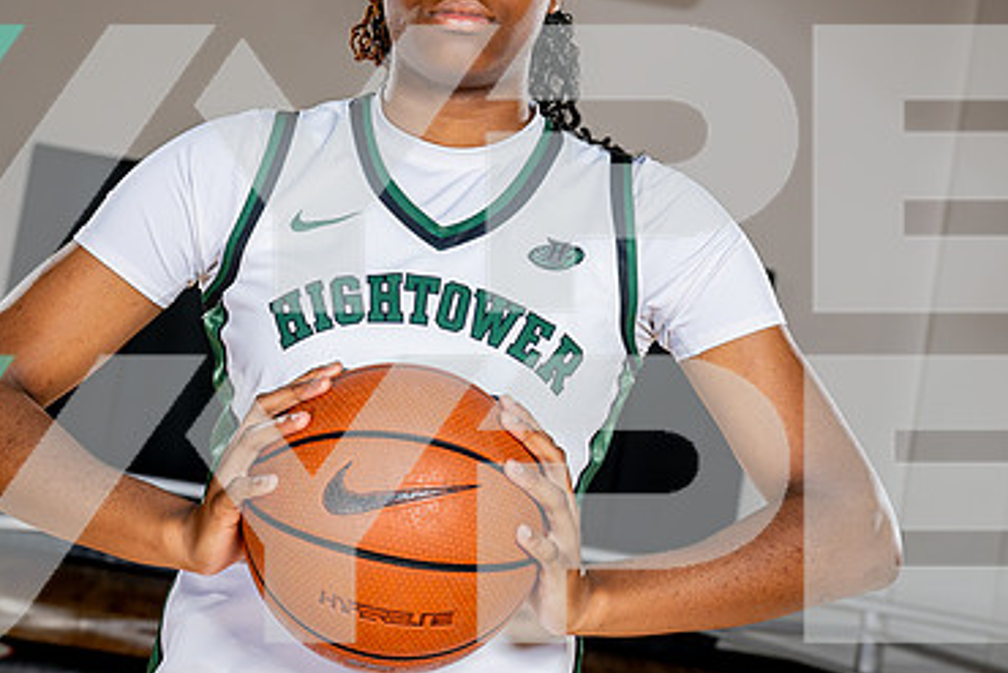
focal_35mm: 80
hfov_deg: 25.3
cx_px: 433
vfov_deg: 17.0
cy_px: 170
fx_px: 2241
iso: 200
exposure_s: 1/250
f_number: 5.6
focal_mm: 51
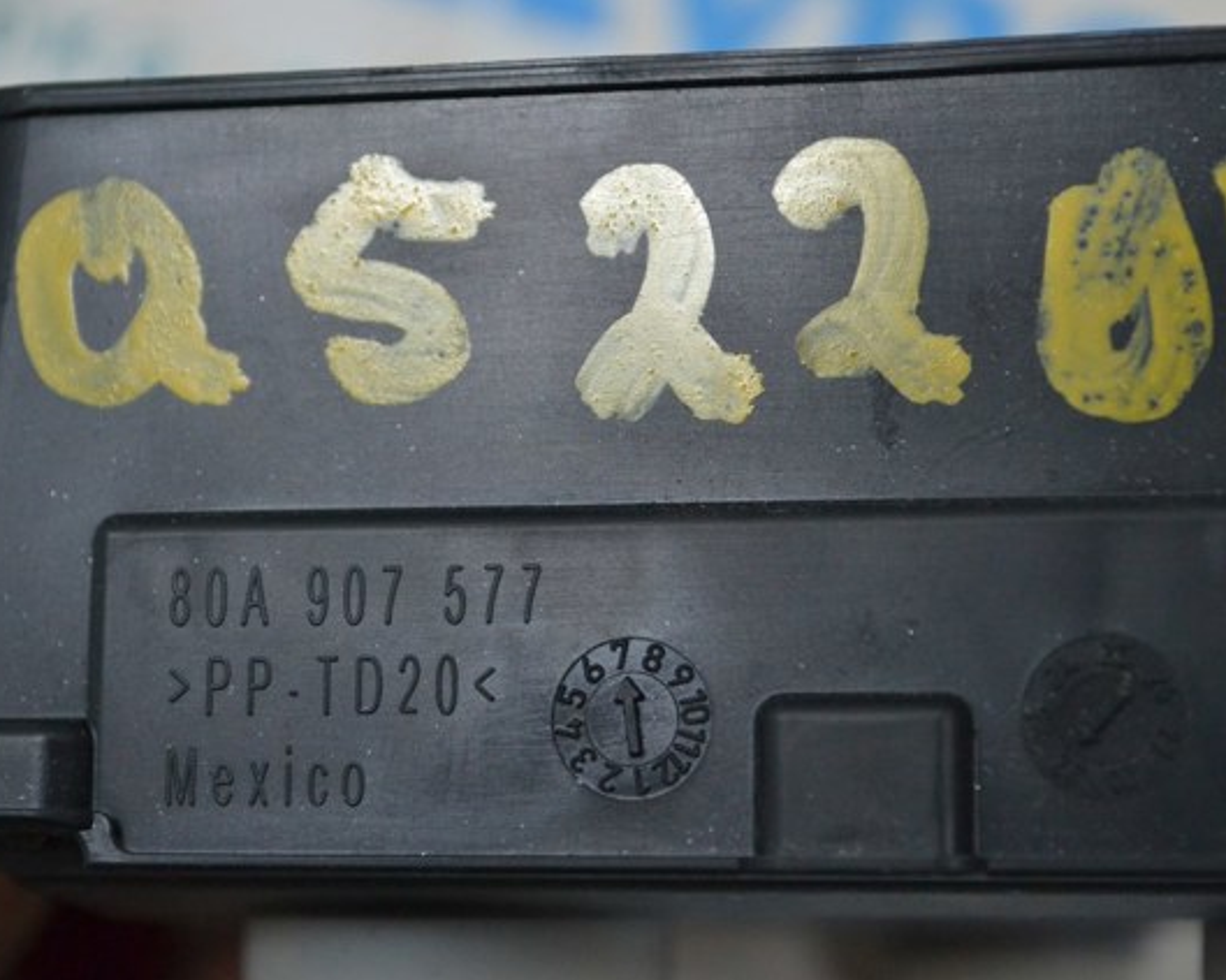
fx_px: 3394
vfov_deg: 16.4
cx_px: 598
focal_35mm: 94
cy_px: 491
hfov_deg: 20.5
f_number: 5.6
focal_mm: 55
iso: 1600
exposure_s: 1/250
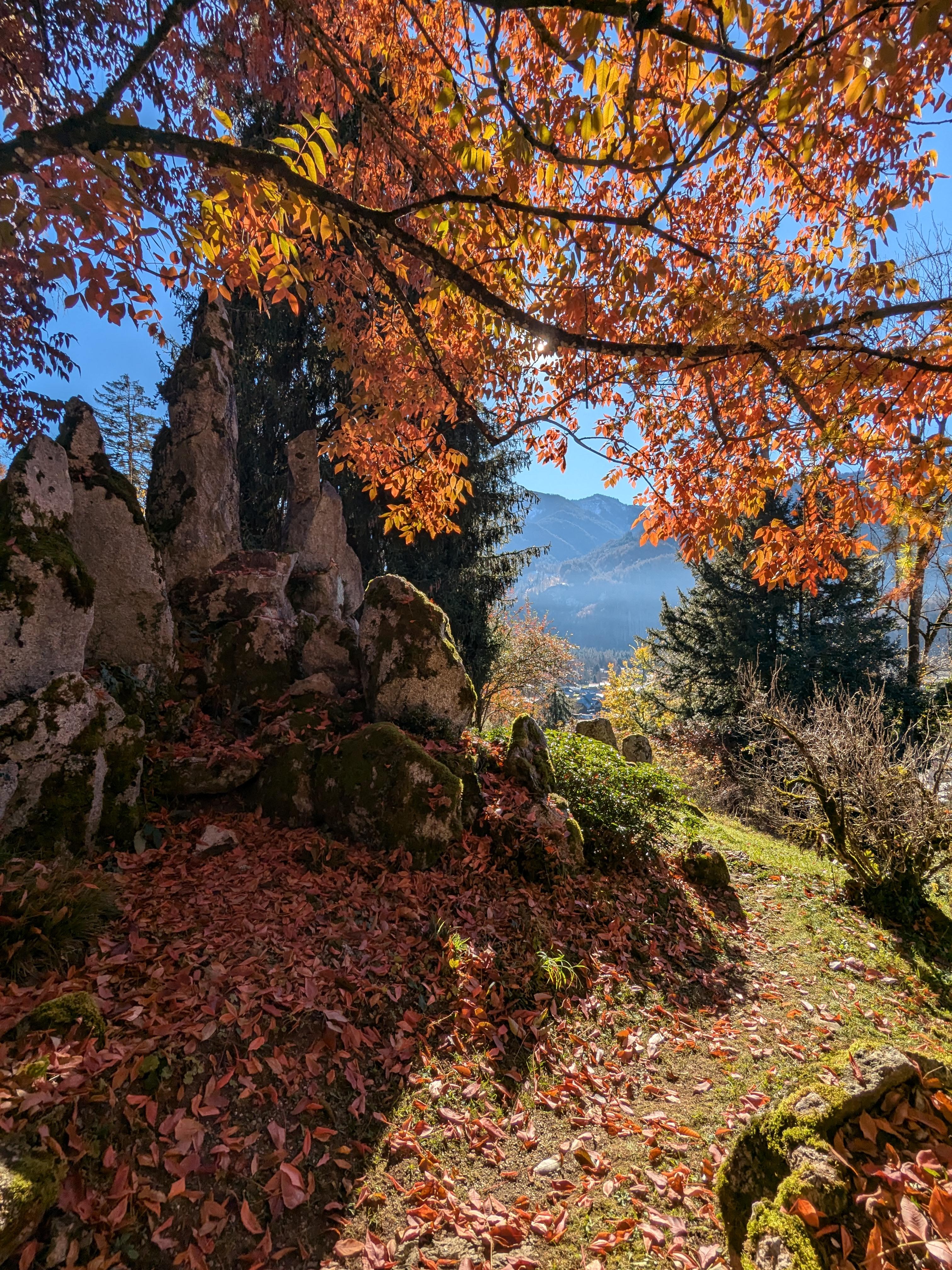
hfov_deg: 78.1
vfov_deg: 94.5
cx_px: 476
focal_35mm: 16
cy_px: 635
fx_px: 587
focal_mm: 2.35
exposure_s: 1/1328
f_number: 2.2
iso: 49
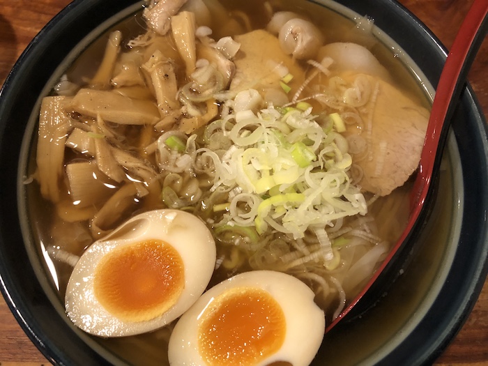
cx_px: 244
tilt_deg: -72.7
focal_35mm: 28
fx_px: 395
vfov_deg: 49.7
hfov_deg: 63.4
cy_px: 183
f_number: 1.8
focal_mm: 4
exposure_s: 1/9
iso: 100
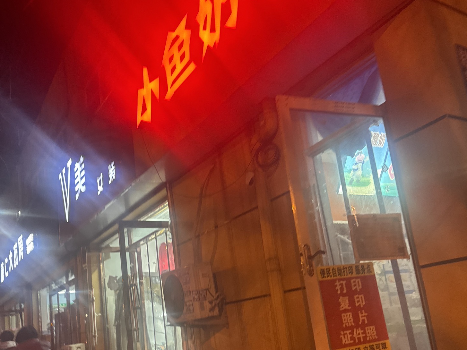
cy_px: 225
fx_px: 445
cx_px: 239
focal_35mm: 33
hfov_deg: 55.4
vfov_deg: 42.5
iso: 400
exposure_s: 1/50
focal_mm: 6.76
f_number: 1.78
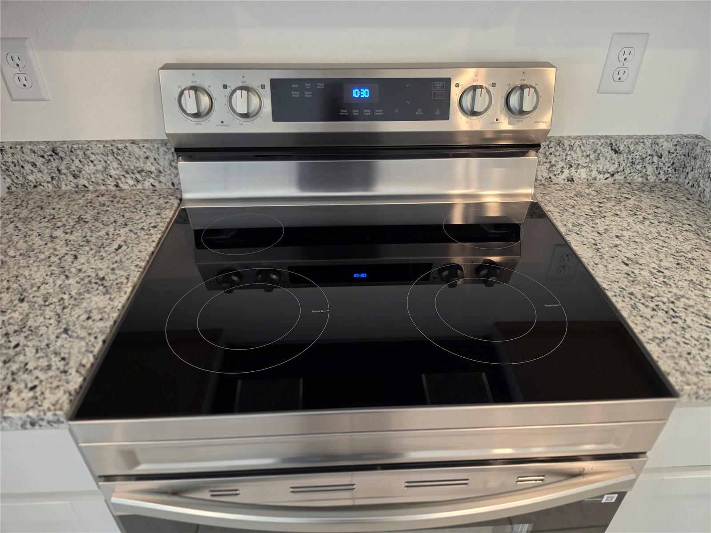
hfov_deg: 73.9
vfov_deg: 58.9
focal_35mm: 23
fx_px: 472
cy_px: 266
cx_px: 356
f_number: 1.4
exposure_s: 1/120
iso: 250
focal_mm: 6.5
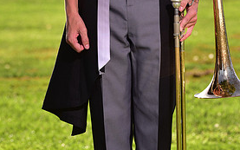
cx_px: 144
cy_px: -91
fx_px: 1883
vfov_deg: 4.5
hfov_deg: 7.3
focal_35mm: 288
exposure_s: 1/250
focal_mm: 135
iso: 80
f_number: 5.6
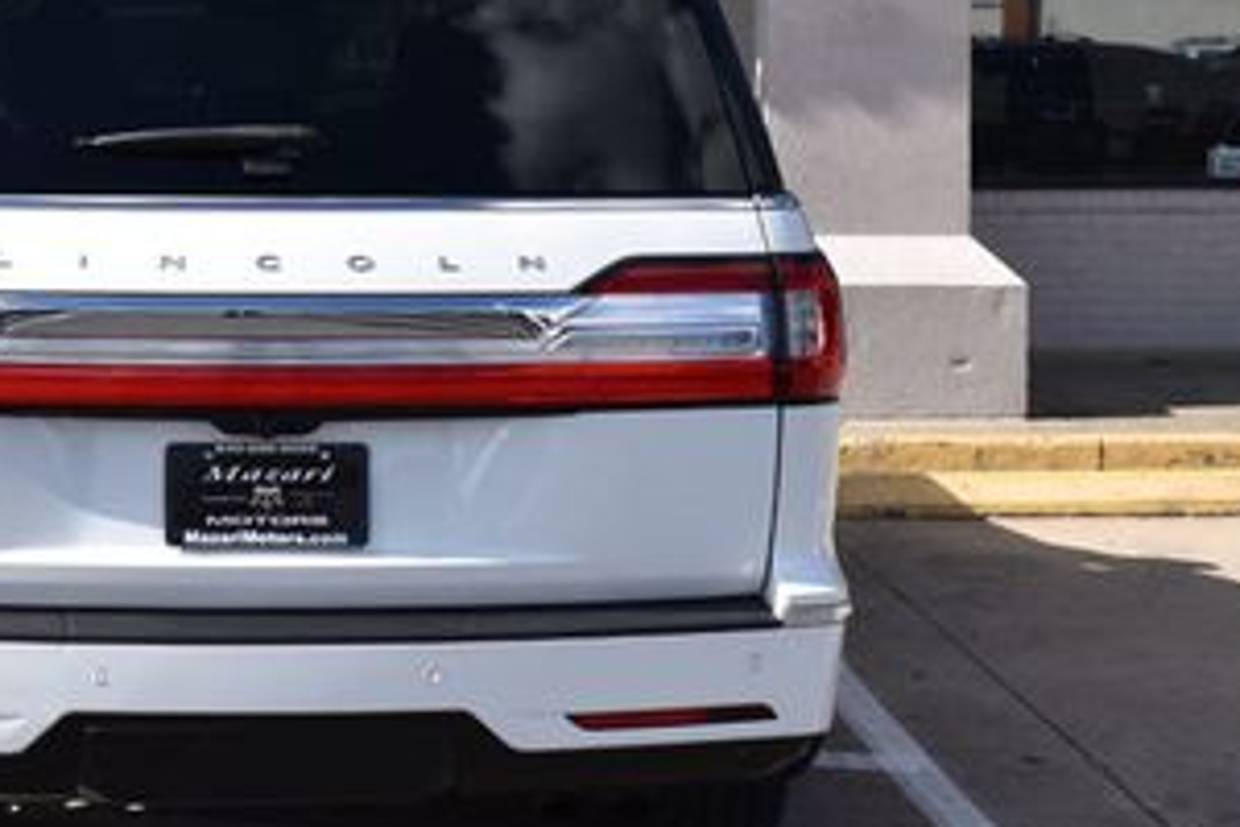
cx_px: 376
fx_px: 2758
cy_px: 145
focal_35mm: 80
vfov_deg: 16.9
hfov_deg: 25.2
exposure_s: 1/640
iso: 200
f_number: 8
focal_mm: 25
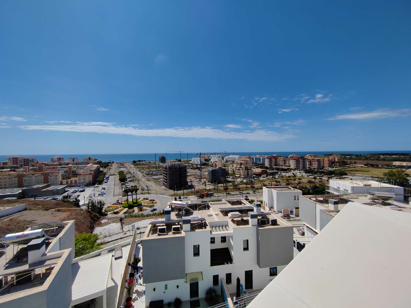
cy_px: 154
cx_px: 206
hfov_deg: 106.2
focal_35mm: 13
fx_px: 154
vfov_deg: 89.9
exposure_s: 1/2900
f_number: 2.2
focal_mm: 2.16
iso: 100
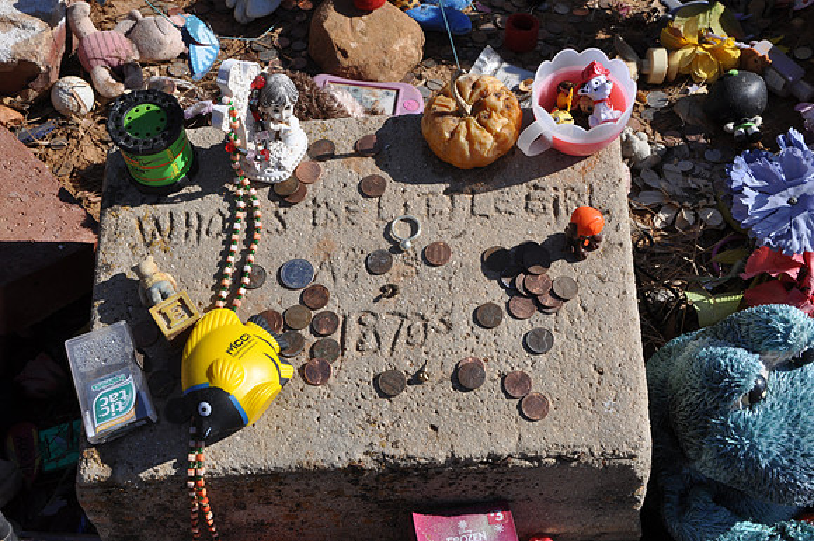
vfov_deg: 23.7
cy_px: 270
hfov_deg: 35.1
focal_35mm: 57
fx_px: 1287
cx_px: 407
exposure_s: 1/160
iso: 200
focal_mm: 38
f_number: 13
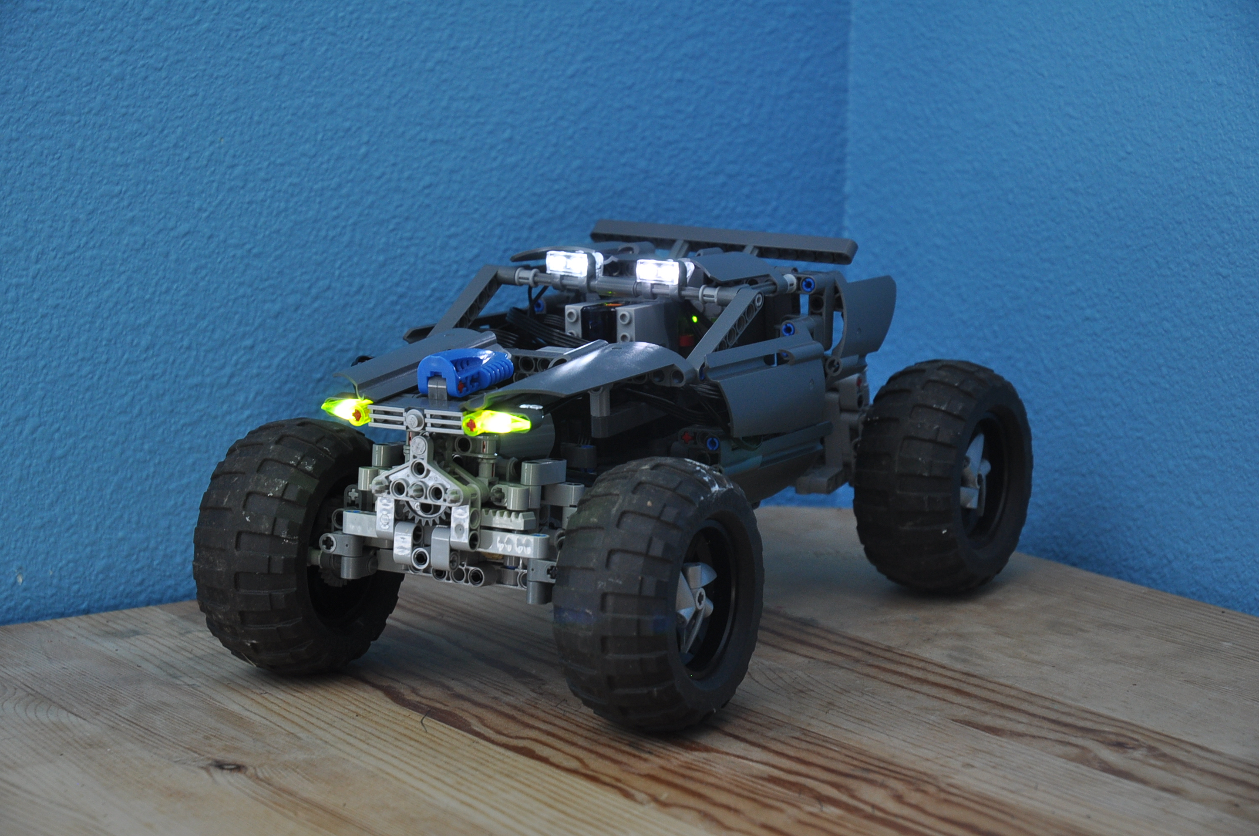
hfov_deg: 19.5
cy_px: 418
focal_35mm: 105
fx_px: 3668
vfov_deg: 13.0
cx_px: 630
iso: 400
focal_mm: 70
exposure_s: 1/1.6
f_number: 6.3
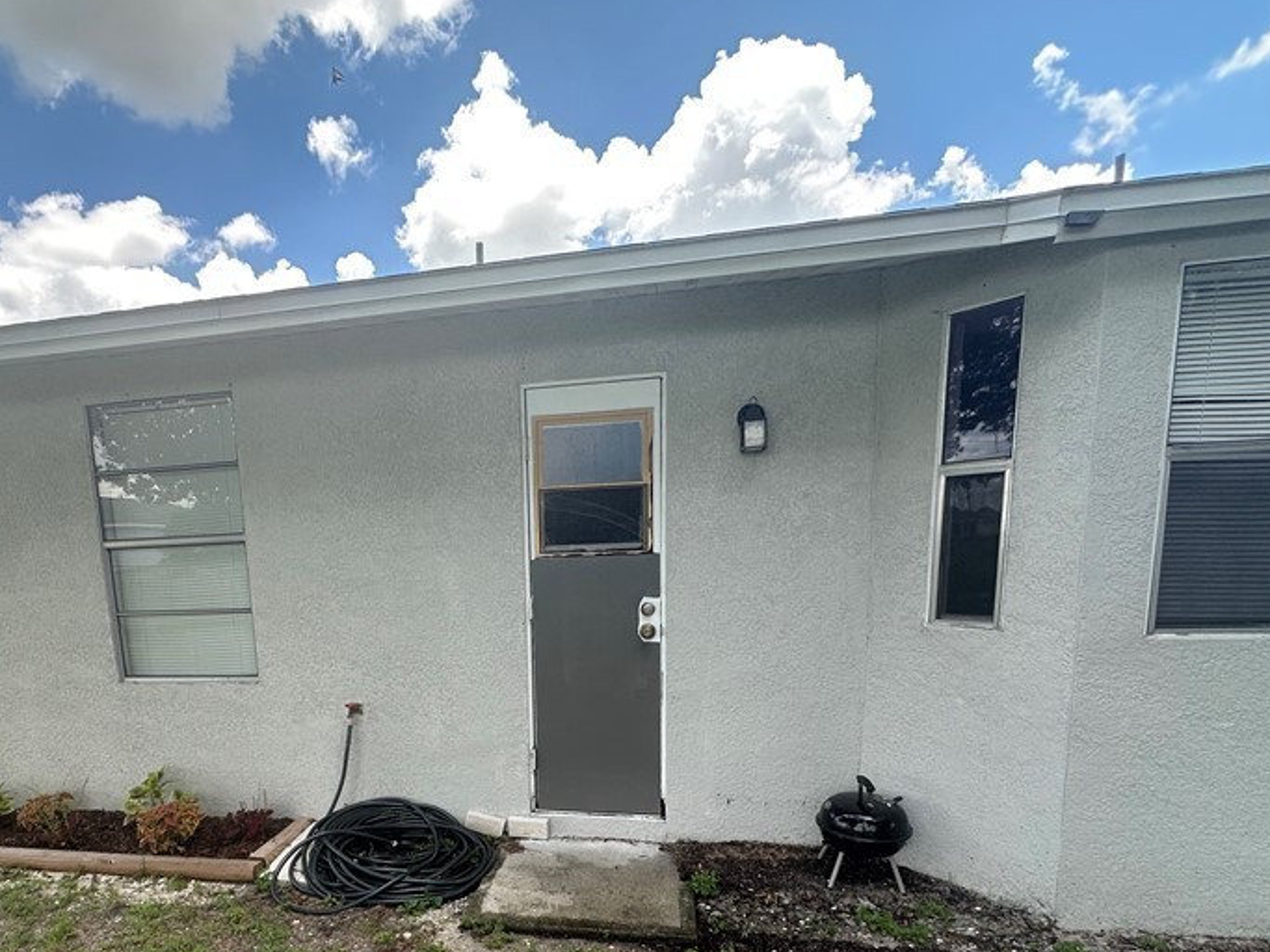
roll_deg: +2.0
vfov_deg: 61.1
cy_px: 673
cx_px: 491
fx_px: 770
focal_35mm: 21
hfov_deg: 77.8
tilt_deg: -7.3
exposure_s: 1/327
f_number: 2.2
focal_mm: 2.22
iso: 40
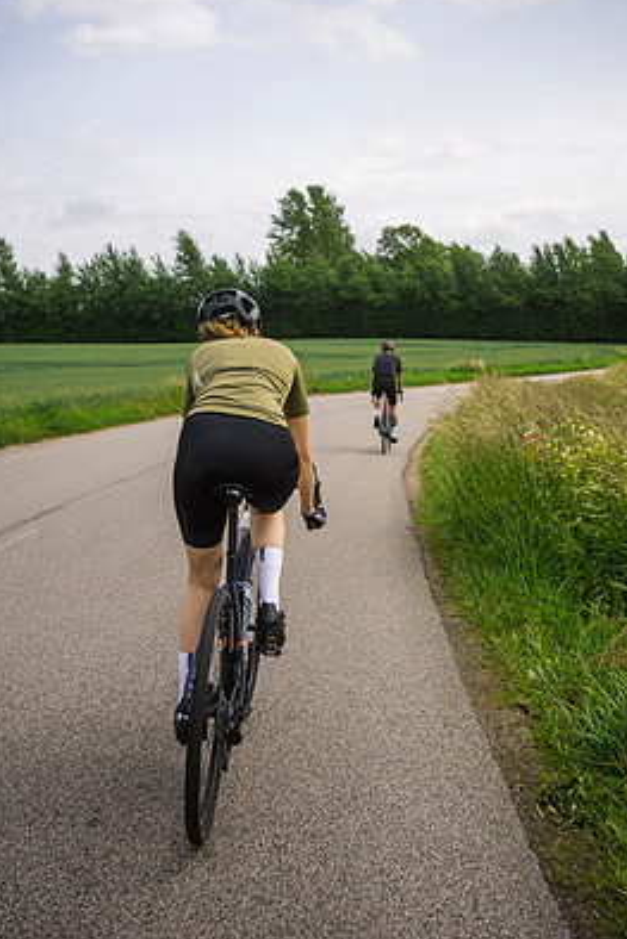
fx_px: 1044
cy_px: 408
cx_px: 343
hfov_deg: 33.4
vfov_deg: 48.3
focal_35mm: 40
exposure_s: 1/1000
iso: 125
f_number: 4
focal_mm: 35
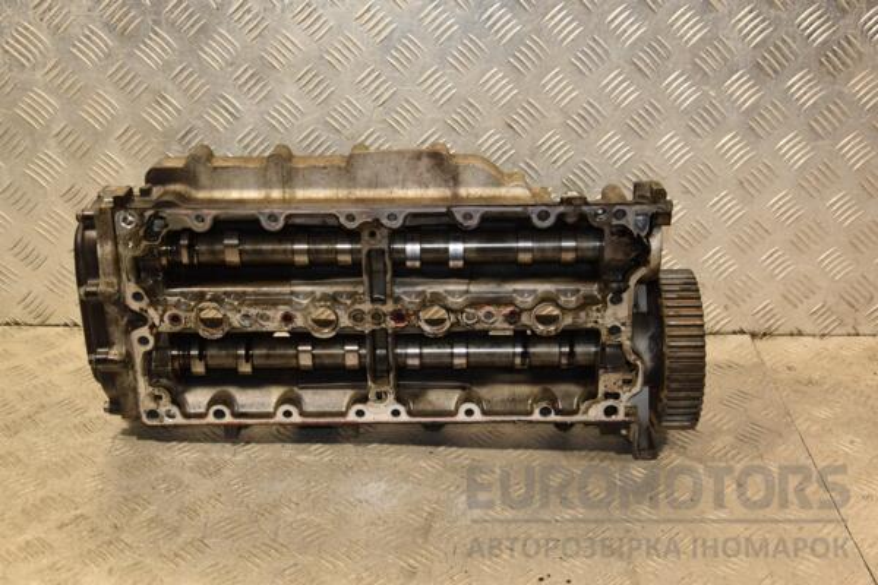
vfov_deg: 28.1
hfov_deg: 41.1
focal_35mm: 48
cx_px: 439
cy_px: 292
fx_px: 1171
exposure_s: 1/125
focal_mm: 32
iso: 800
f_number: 5
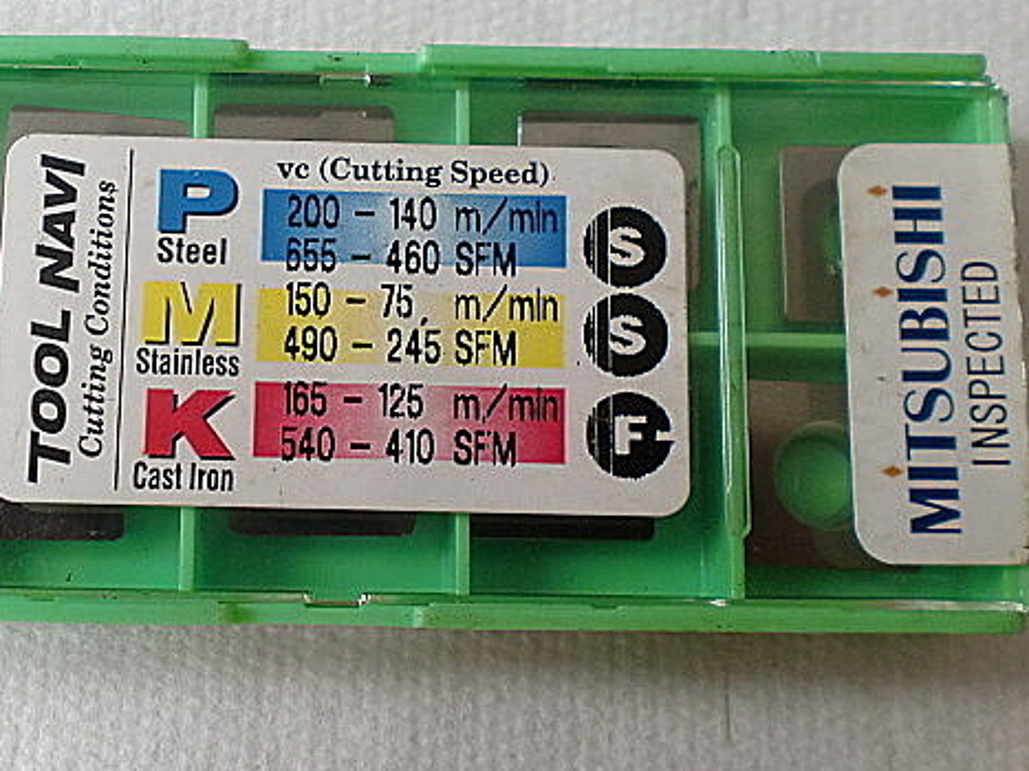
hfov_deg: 39.1
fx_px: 1426
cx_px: 331
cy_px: 390
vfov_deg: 30.3
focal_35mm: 48
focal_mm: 6.3
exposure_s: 1/60
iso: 200
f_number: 3.1
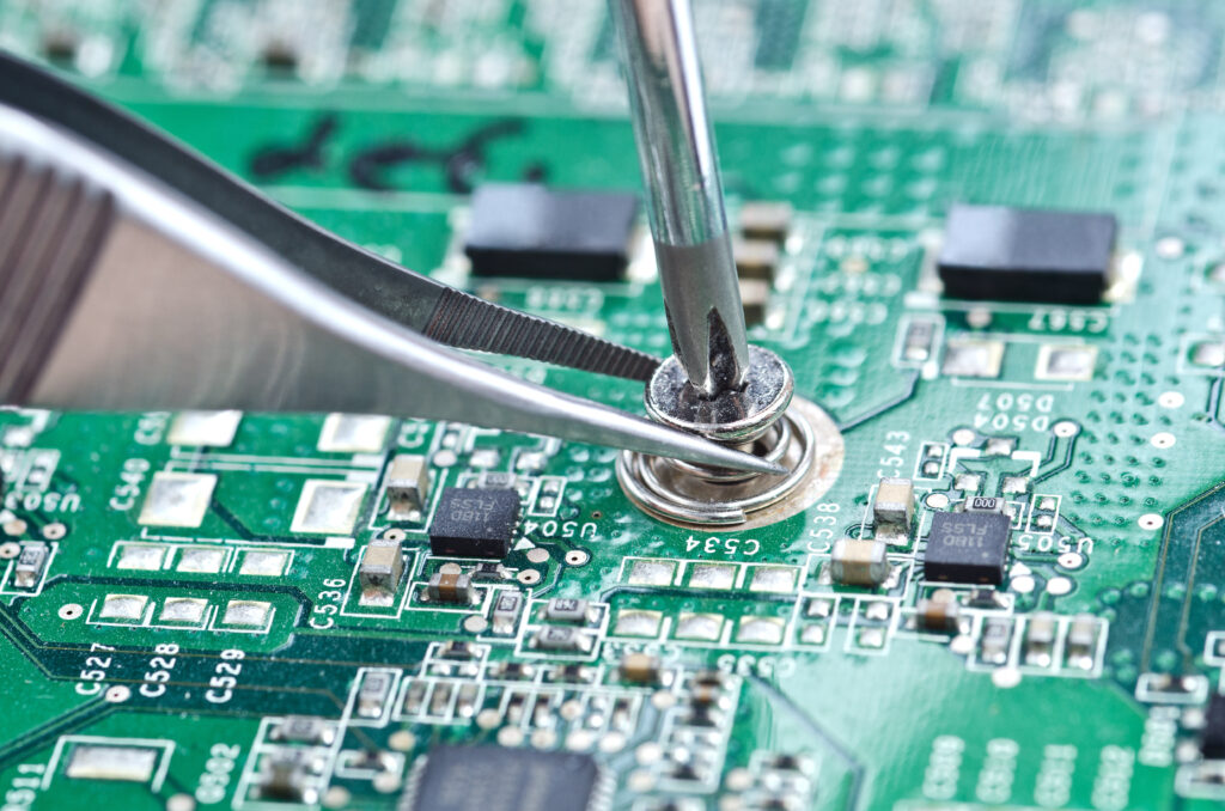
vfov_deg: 9.9
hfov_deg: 14.9
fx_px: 4686
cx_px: 612
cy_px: 406
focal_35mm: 138
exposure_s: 1/160
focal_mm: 92
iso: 100
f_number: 7.1
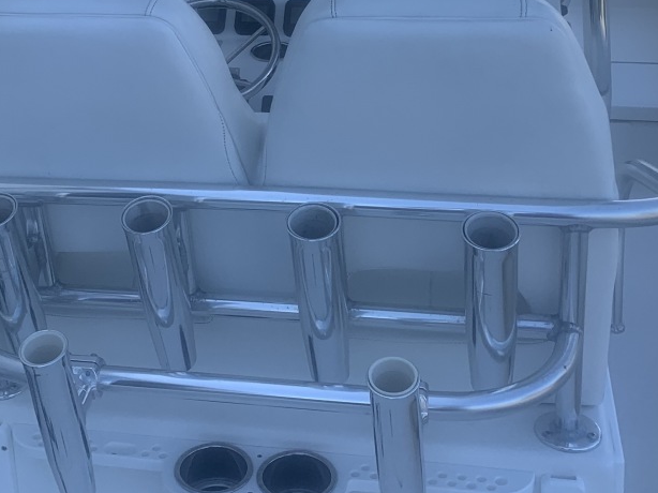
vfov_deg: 23.0
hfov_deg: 31.3
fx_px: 1159
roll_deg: +3.0
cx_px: 198
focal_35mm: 61
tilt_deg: -13.8
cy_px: 1
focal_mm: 4.25
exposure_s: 1/1220
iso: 25
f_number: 1.8
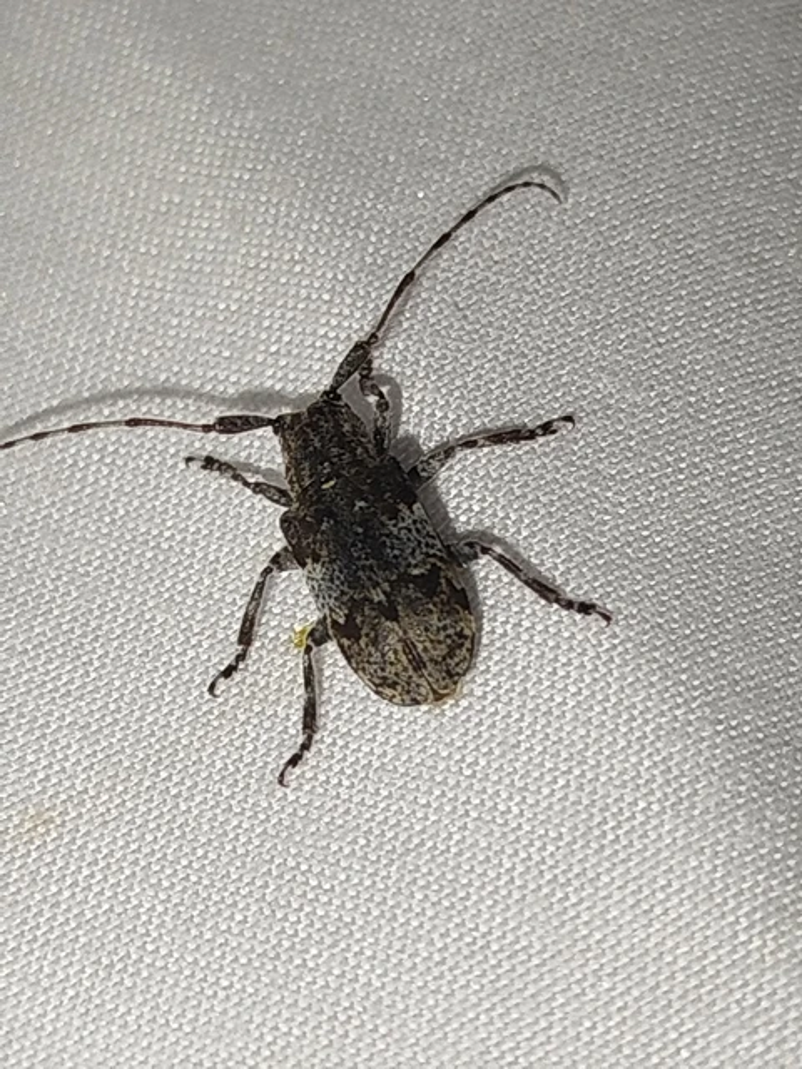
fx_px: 3244
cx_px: 401
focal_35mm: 105
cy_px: 534
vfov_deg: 18.7
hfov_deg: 14.1
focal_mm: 5.31
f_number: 1.7
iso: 64
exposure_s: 1/50
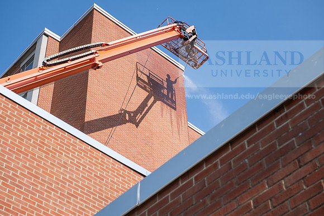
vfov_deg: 19.5
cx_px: 162
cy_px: 108
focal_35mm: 70
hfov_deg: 28.8
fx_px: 630
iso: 200
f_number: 7.1
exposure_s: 1/640
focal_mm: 70
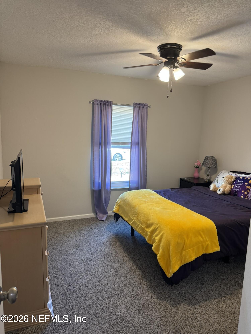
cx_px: 126
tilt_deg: -8.0
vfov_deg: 71.6
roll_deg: -0.8
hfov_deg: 56.8
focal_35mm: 24
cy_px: 167
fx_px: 232
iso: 160
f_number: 1.78
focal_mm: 6.76
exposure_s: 1/60
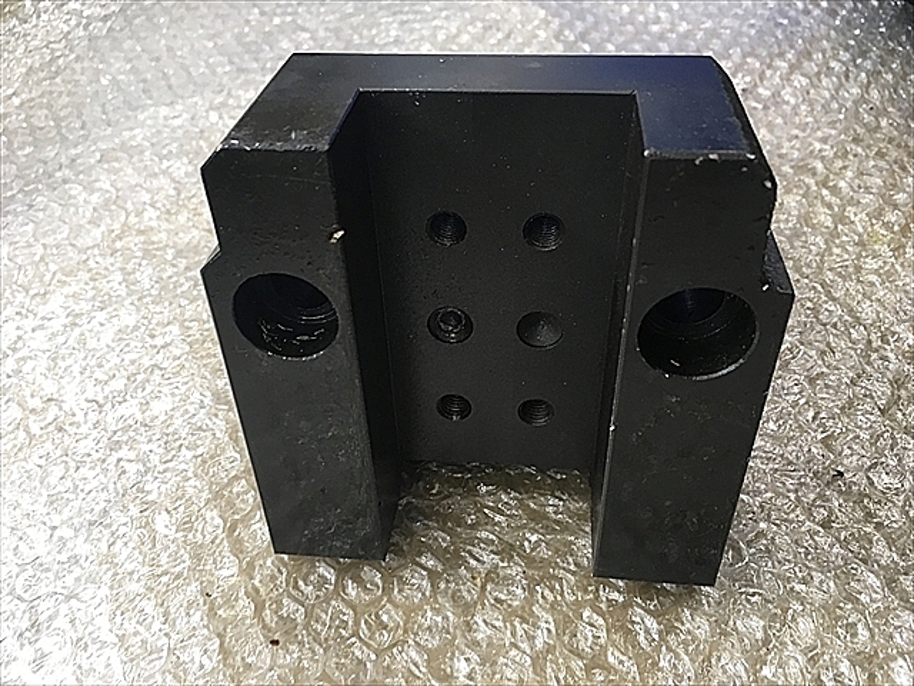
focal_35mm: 29
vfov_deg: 48.2
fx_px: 766
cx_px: 457
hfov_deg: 61.7
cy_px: 343
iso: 80
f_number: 2.2
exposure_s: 1/30
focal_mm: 4.15
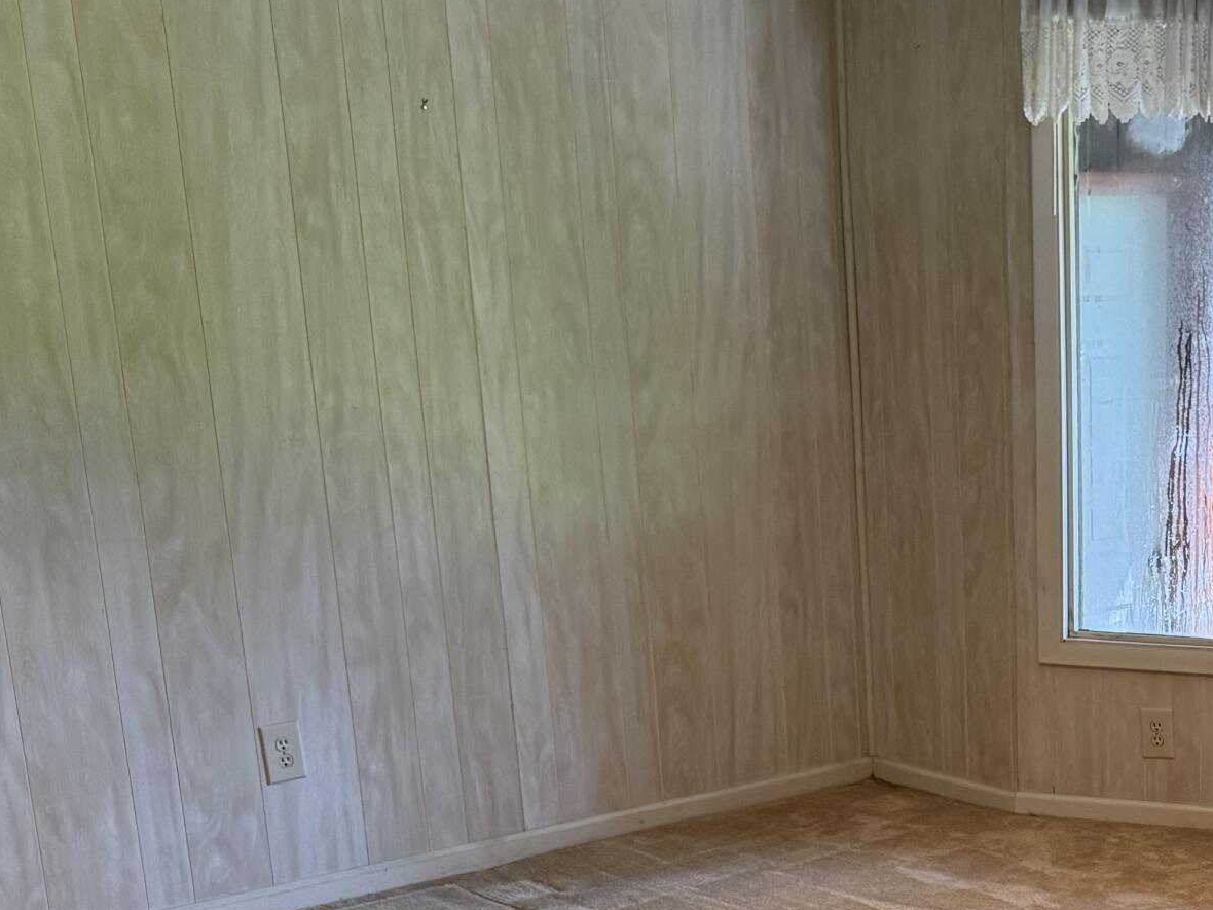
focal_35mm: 61
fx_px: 2138
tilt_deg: -16.3
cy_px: 903
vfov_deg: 23.1
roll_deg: -0.9
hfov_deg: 29.7
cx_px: 1194
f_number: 1.78
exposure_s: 1/120
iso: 320
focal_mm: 6.76
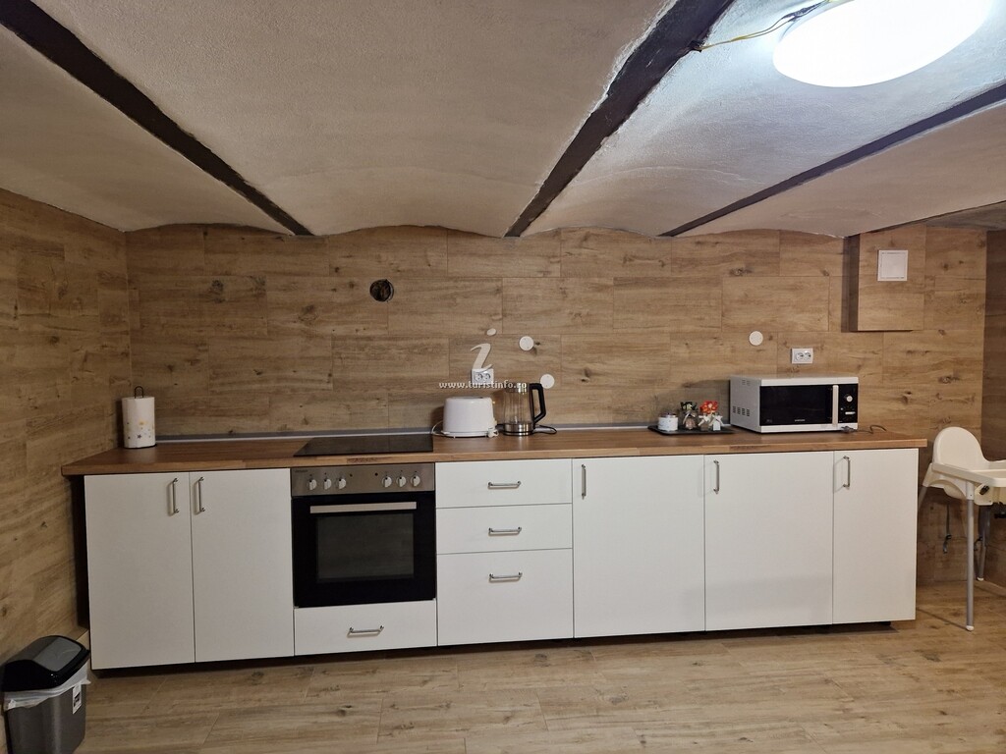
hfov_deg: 73.9
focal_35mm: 23
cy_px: 377
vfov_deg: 58.9
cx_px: 503
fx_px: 668
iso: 500
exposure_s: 1/100
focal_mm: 5.4
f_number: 1.8
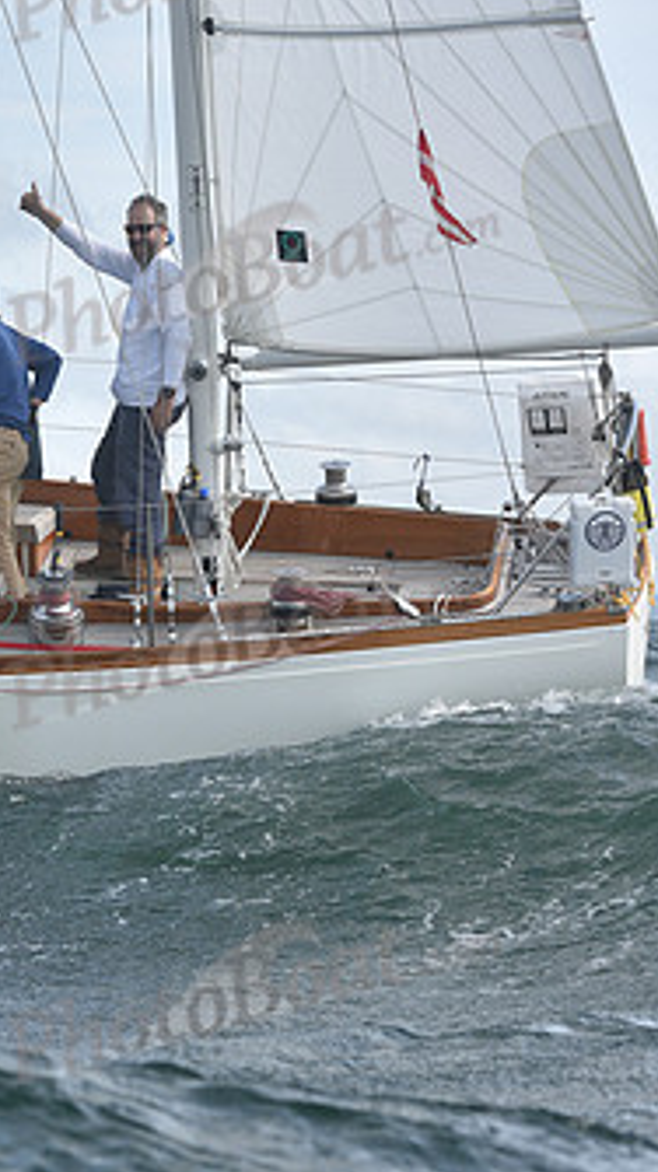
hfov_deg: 9.4
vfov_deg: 16.9
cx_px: -172
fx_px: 3946
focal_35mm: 127
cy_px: 506
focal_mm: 70
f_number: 7.1
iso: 200
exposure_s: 1/800
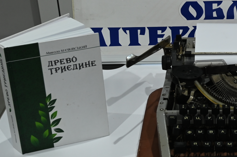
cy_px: 41
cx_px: 262
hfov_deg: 19.9
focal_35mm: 98
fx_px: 645
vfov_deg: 13.9
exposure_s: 1/200
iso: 1100
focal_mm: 38
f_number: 7.1
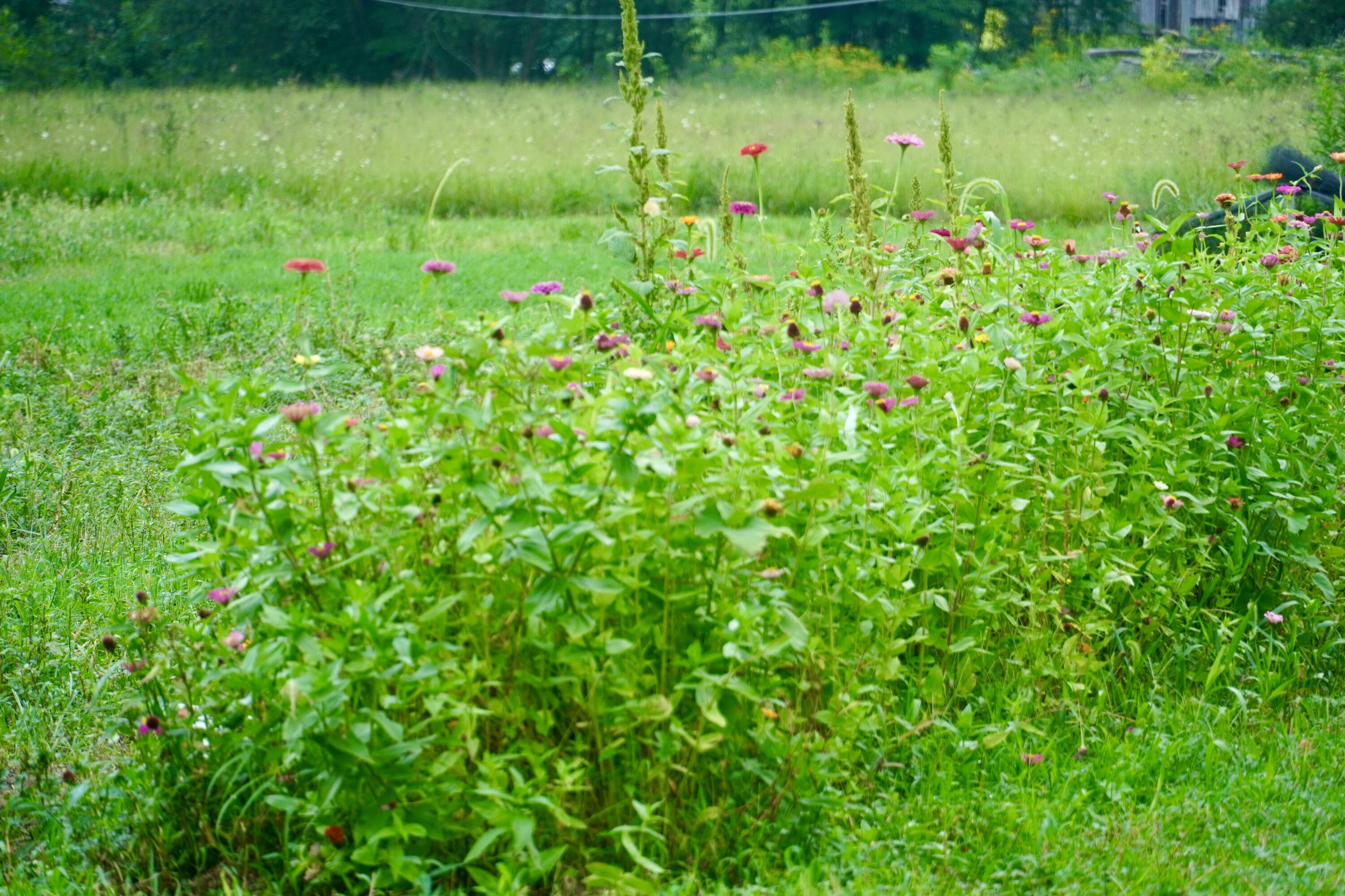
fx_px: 7565
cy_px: 448
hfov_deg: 10.2
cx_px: 672
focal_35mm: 202
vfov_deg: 6.8
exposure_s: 1/250
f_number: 5.6
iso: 320
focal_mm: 135
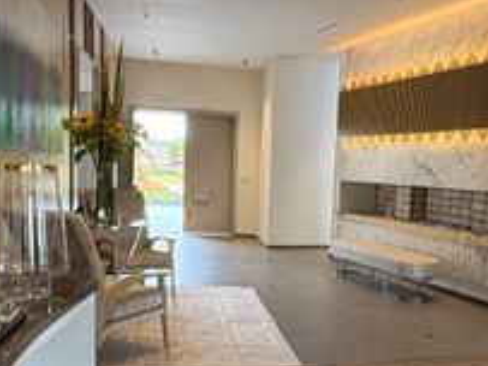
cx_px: 311
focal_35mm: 46
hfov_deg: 40.9
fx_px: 648
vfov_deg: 31.0
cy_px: 270
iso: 160
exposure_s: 1/99
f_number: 2.2
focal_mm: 2.22
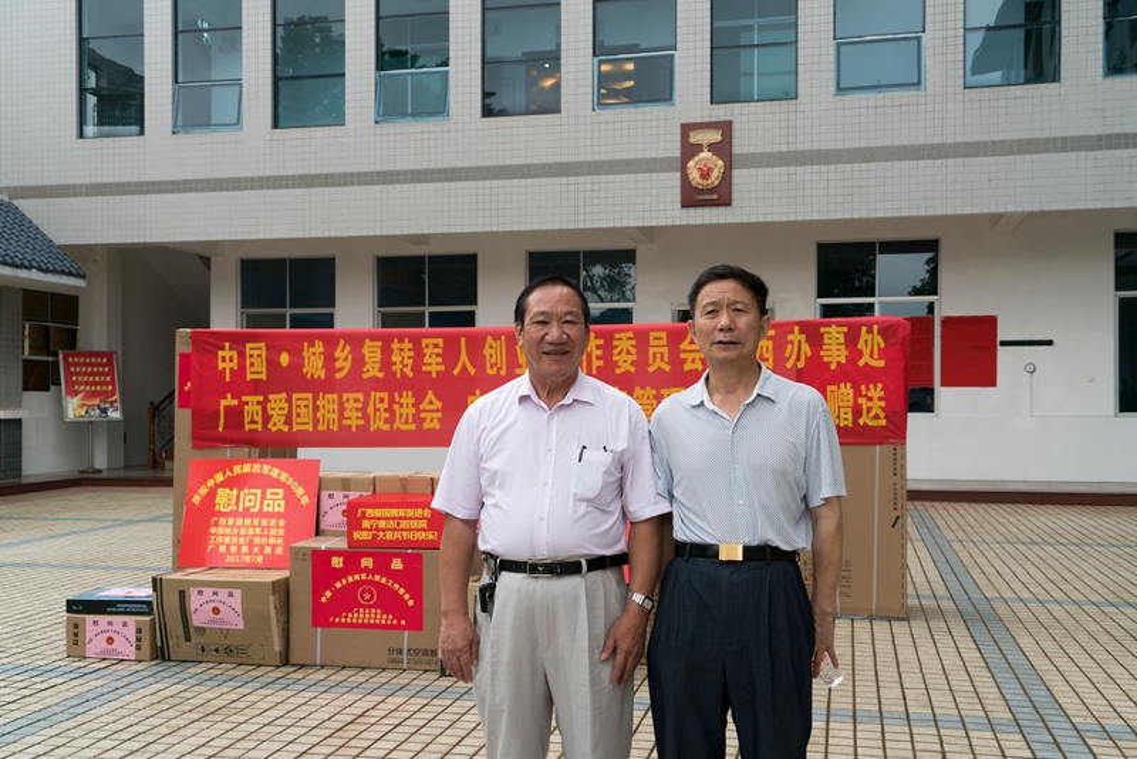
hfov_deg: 53.1
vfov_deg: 36.9
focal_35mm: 36
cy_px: 380
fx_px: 1137
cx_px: 568
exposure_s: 1/100
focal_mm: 36
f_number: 8
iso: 100
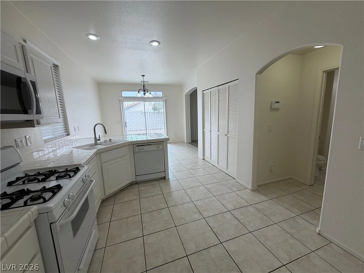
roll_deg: +1.8
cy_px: 136
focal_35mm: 14
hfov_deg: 102.1
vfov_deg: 85.7
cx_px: 182
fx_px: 147
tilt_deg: -8.4
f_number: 2.2
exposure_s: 1/120
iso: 50
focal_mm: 2.22
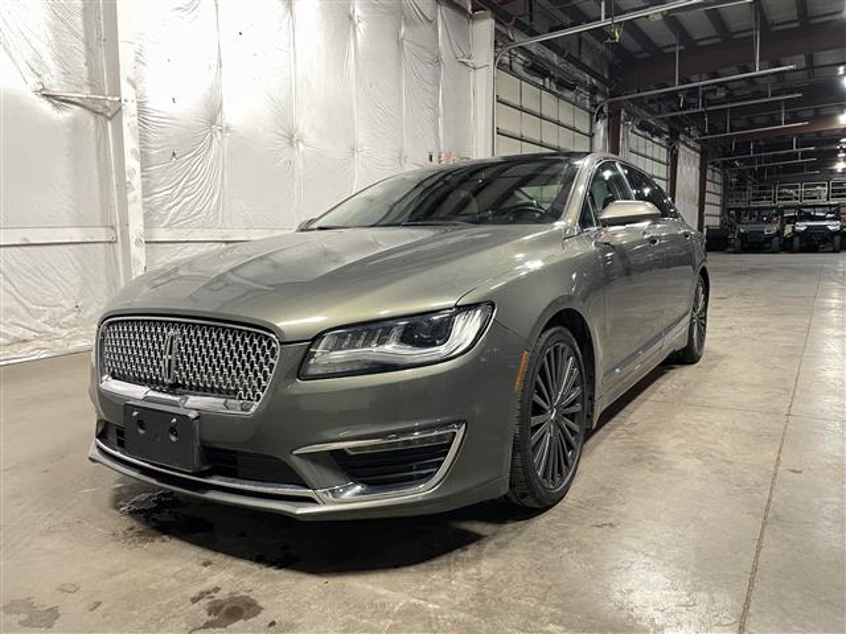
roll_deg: +0.7
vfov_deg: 53.1
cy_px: 317
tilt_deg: -6.9
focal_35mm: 26
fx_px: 635
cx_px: 423
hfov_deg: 67.3
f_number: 1.6
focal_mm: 4.2
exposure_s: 1/60
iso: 125
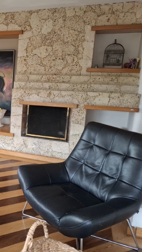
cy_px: 124
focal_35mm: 34
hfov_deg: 31.1
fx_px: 228
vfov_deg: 58.0
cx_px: -12
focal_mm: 5.54
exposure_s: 1/120
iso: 250
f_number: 1.8
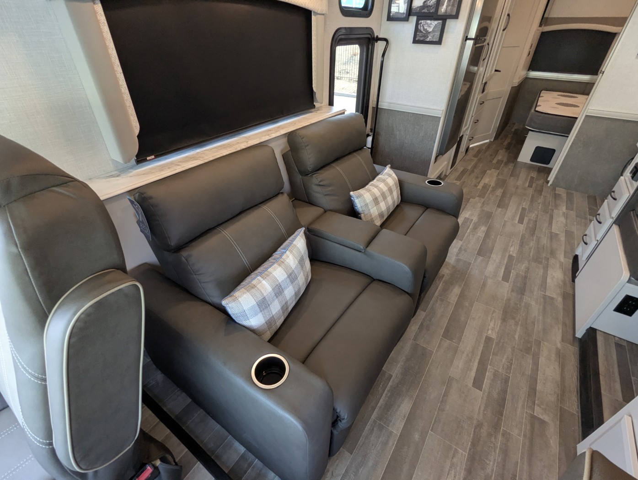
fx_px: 295
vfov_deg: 78.2
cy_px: 240
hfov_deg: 94.4
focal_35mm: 16
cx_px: 319
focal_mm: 2.35
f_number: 2.2
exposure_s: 1/97.9
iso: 253
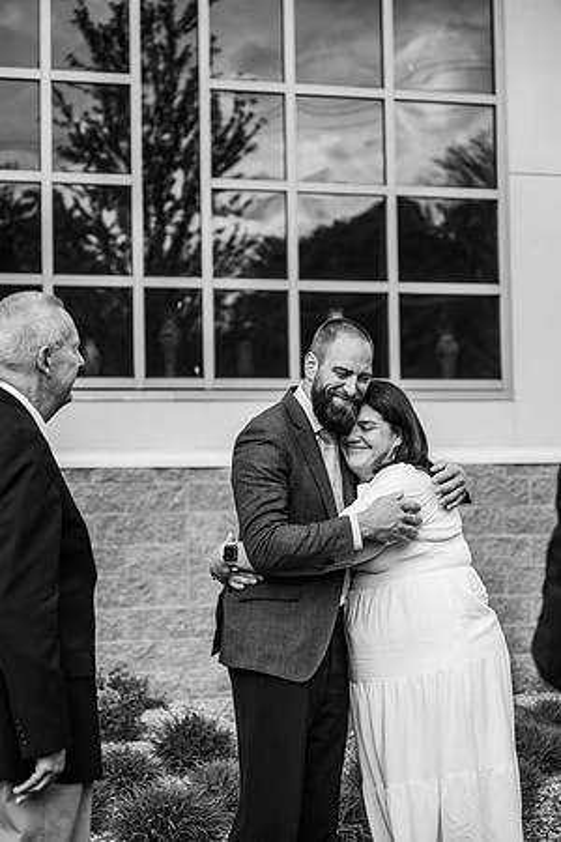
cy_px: 421
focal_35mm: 70
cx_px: 280
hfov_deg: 19.5
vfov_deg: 28.8
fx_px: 1636
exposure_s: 1/1600
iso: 200
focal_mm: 70
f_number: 2.8
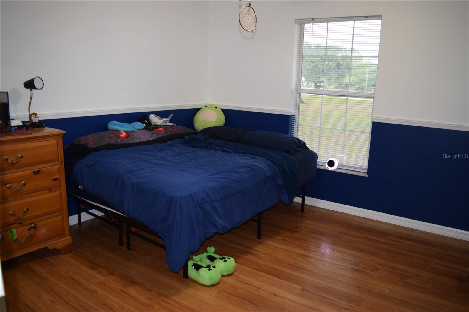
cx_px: 234
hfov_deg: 67.4
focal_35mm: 27
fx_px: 352
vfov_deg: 47.9
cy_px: 156
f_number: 4
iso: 800
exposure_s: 1/60
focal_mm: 18
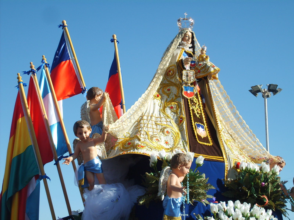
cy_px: 110
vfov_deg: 20.4
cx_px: 147
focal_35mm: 72
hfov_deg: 27.0
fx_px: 612
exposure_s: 1/750
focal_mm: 12
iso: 50
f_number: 3.9
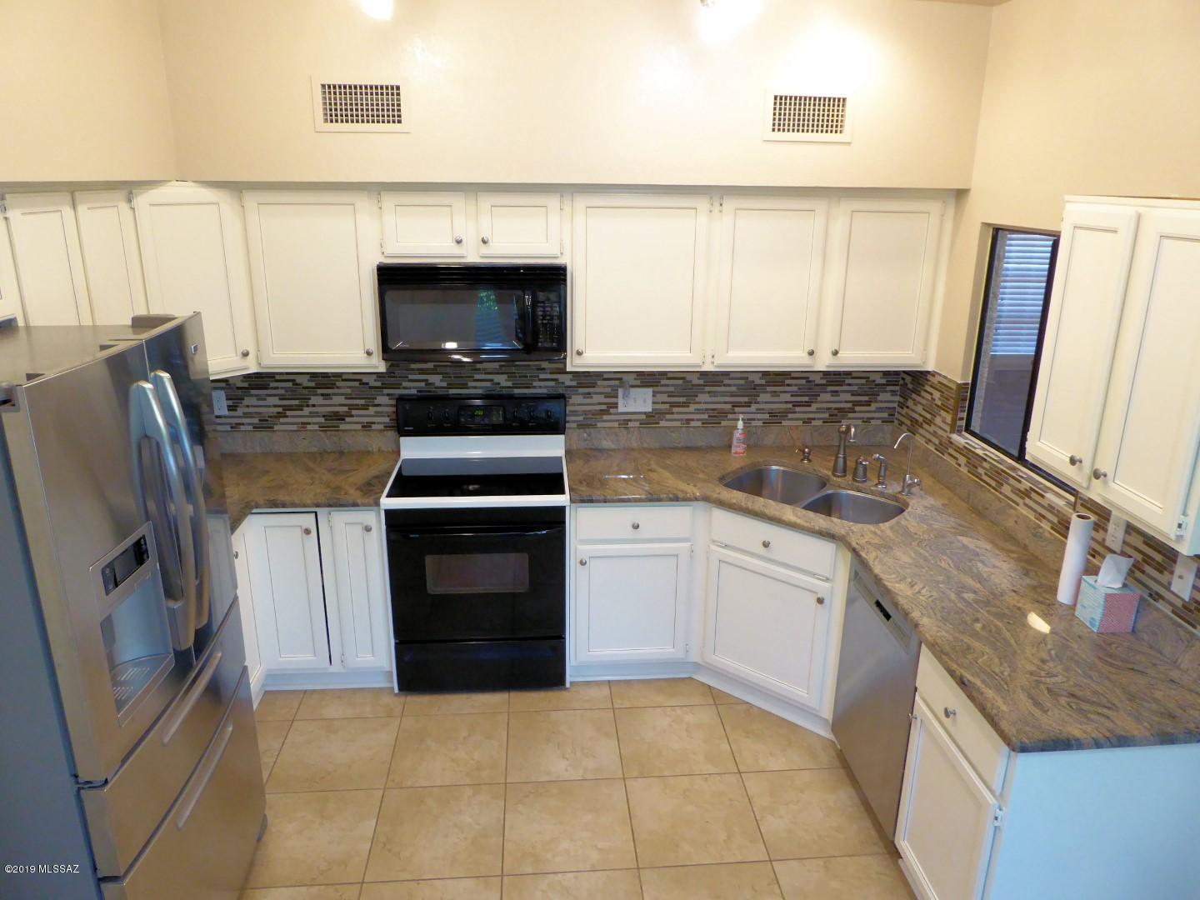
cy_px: 450
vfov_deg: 54.9
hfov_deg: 69.4
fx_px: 867
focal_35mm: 25
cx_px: 600
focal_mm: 4.3
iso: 400
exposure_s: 1/50
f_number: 3.3
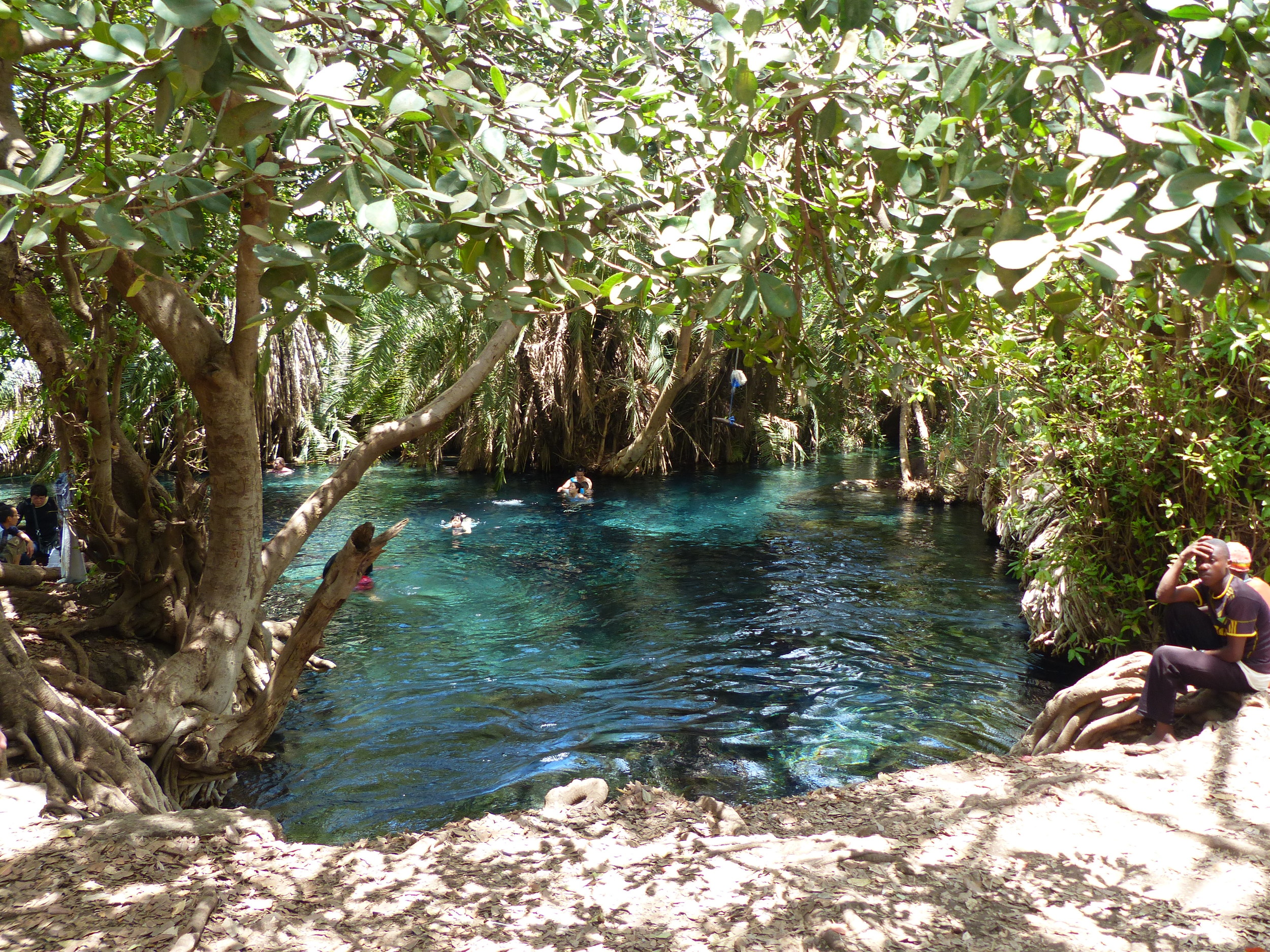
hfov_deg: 56.8
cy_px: 476
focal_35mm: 32
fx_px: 1174
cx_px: 635
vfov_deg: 44.2
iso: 100
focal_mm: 5.7
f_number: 2.8
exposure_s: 1/100
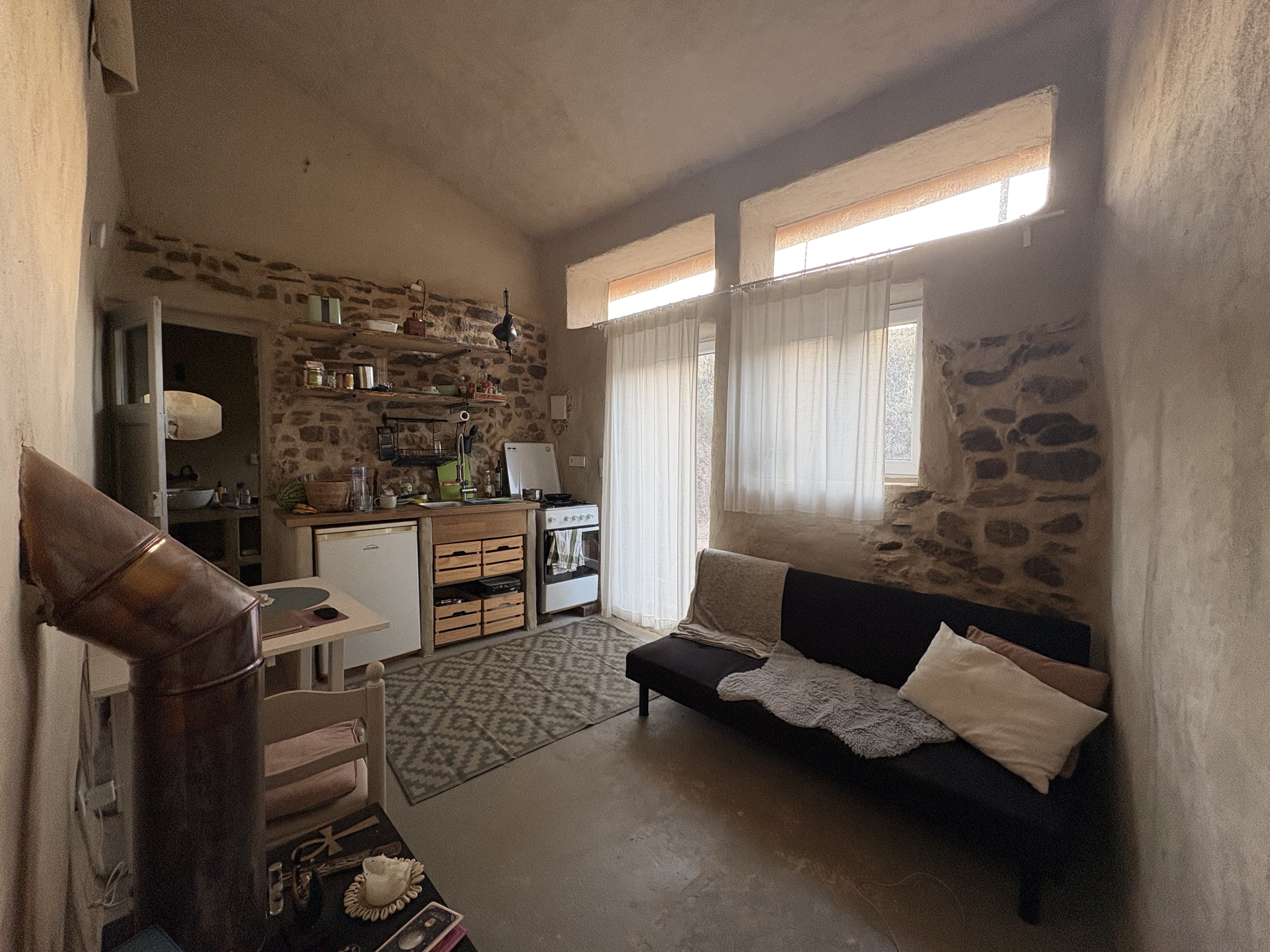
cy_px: 476
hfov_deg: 102.1
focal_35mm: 14
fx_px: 514
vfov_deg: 85.7
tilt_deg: -2.6
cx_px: 635
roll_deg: -0.4
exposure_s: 1/99
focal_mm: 2.22
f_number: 2.2
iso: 200
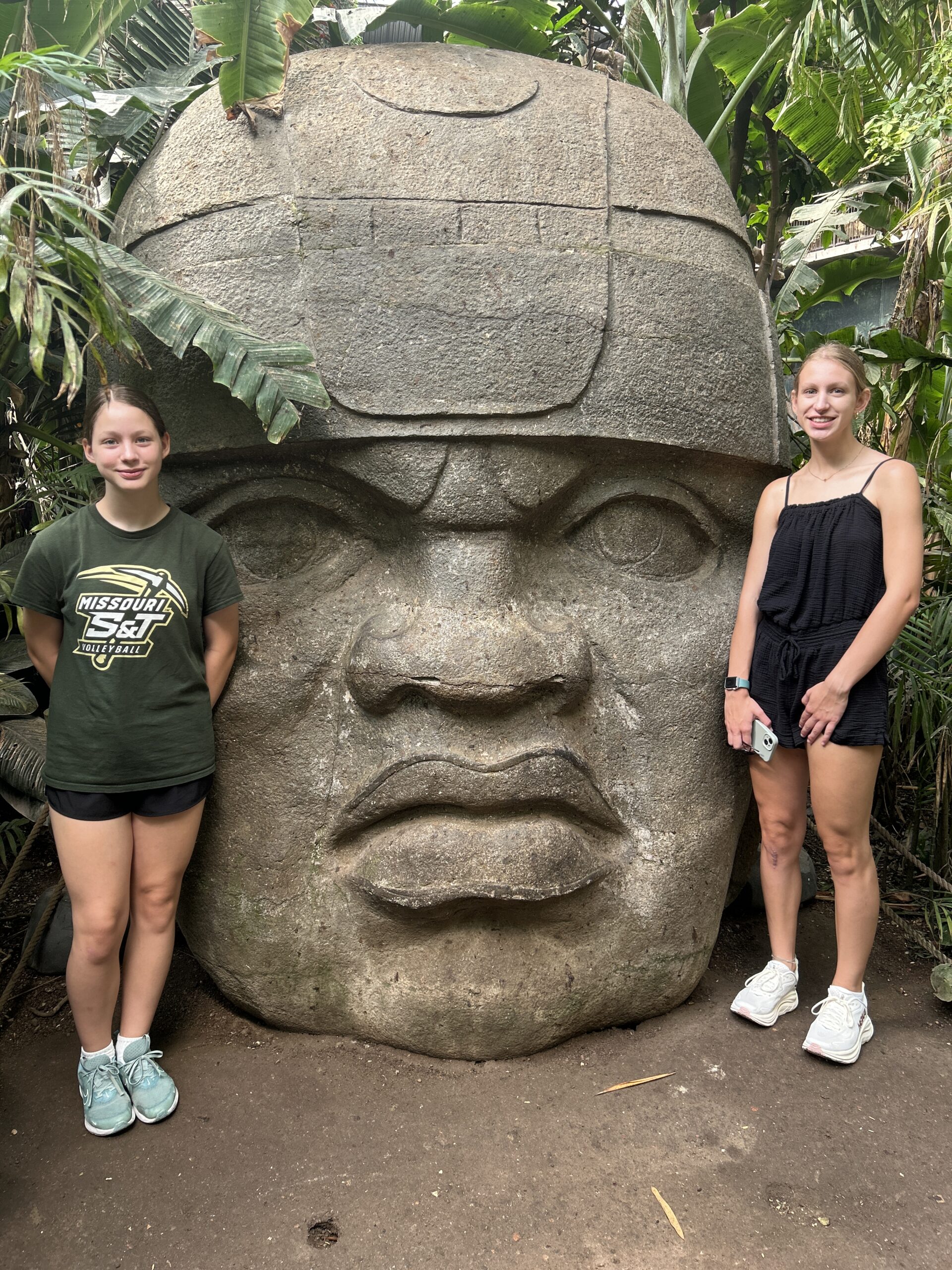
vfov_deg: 67.3
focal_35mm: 26
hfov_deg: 53.1
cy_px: 635
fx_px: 953
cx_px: 476
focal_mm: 5.7
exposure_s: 1/121
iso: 50
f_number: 1.5
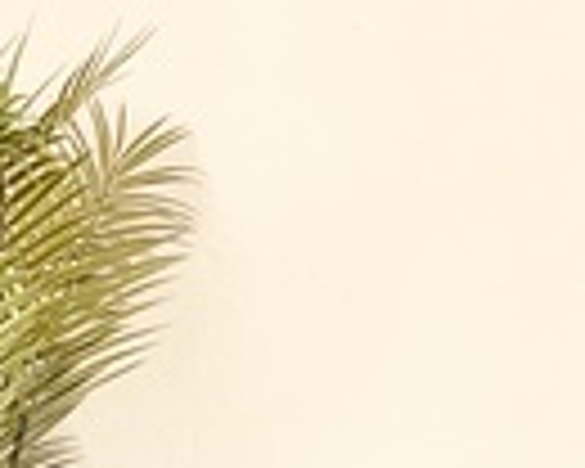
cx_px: 1060
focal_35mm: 130
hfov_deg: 13.3
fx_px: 2251
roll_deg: -5.4
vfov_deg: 10.8
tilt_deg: -12.1
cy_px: 940
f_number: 1.6
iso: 125
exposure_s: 1/121
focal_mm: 5.1
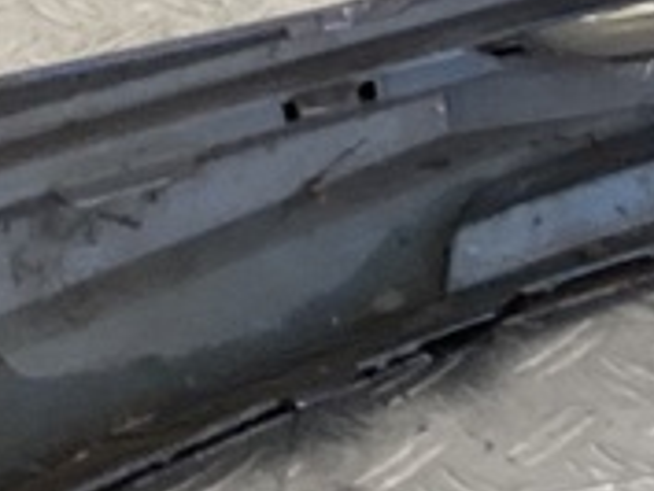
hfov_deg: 9.9
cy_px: -709
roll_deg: +0.0
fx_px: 3119
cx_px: 1774
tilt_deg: -20.8
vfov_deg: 8.2
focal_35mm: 165
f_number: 1.8
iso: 32
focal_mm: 3
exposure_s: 1/120
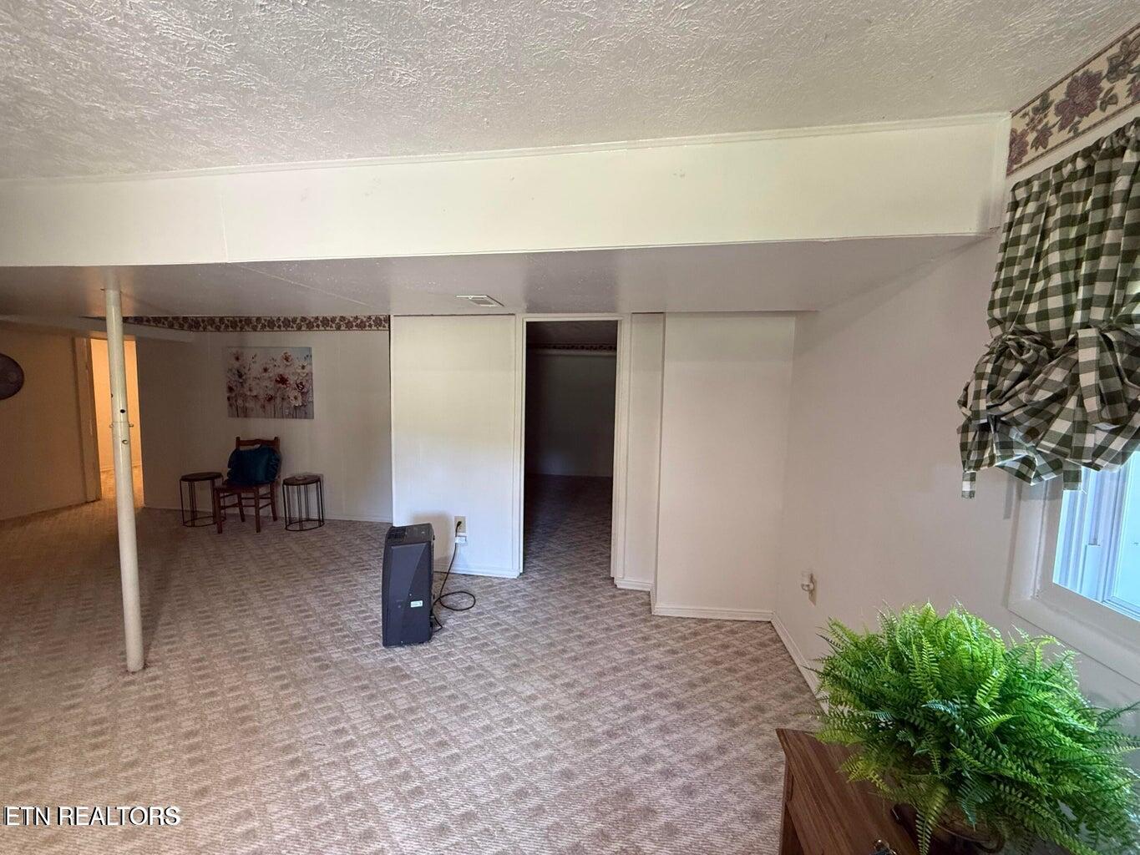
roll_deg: -1.6
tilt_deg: -4.4
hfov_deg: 102.1
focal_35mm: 14
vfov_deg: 85.7
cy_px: 428
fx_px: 461
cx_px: 570
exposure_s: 1/72
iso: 320
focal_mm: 2.22
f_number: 2.2
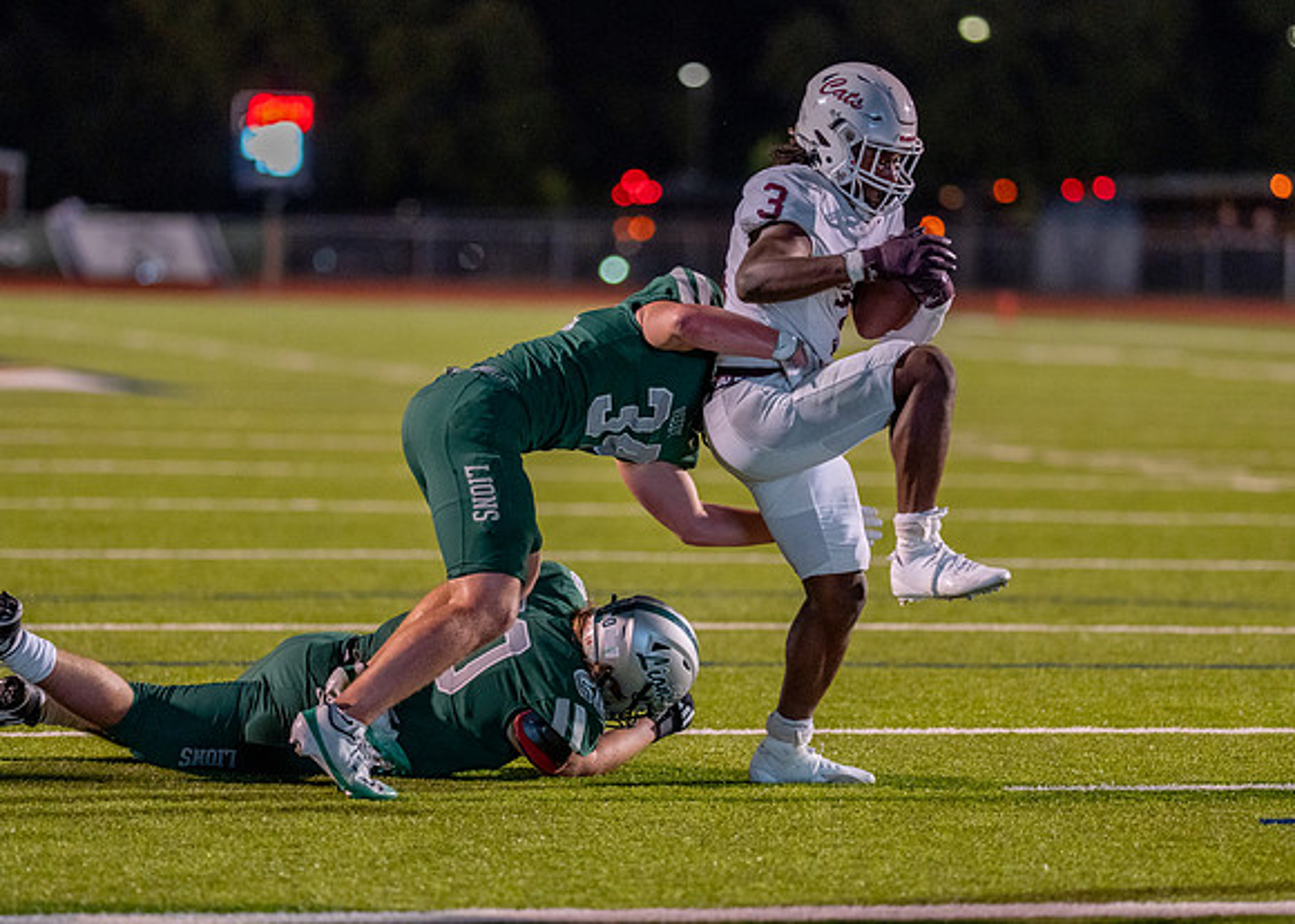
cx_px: 674
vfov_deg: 7.1
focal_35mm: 202
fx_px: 7416
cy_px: 480
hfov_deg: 10.0
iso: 1600
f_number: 1.8
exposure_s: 1/1000
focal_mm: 135
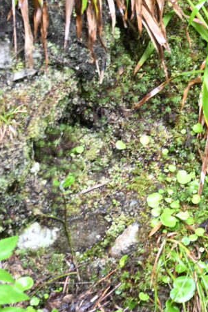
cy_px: -29
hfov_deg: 8.8
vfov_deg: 14.7
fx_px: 1179
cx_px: 561
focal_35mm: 136
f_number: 4
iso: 250
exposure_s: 1/25
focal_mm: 24
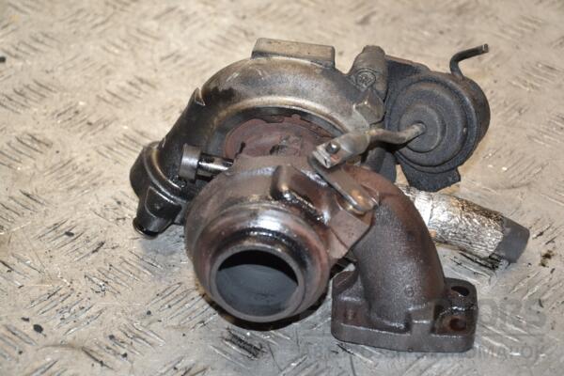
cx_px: 282
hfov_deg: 18.2
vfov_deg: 12.2
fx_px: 1762
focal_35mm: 112
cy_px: 188
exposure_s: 1/200
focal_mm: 75
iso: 800
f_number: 6.3
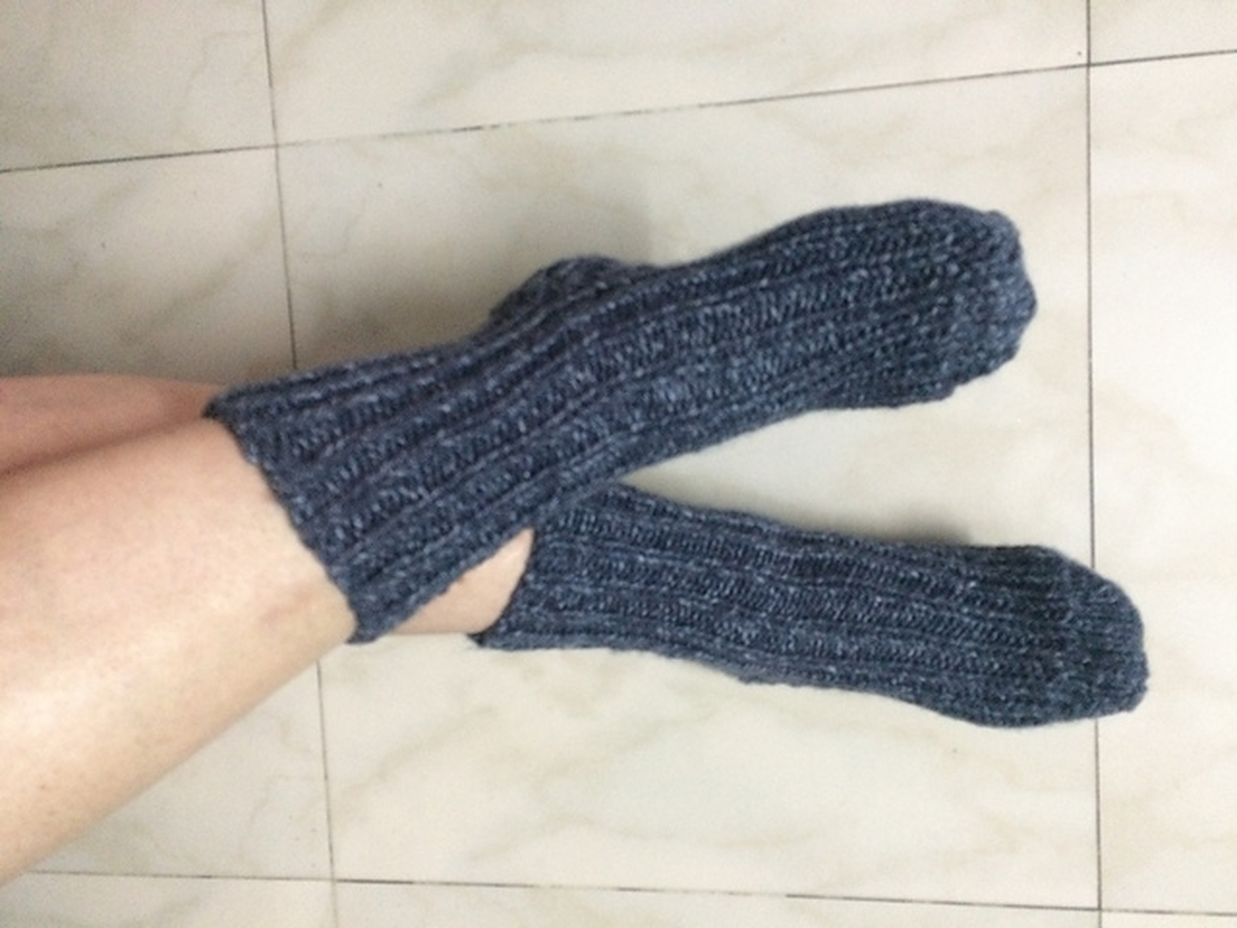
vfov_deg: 48.2
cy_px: 464
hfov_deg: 61.7
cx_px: 618
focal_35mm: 29
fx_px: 1036
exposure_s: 1/17
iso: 400
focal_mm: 4.15
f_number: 2.2
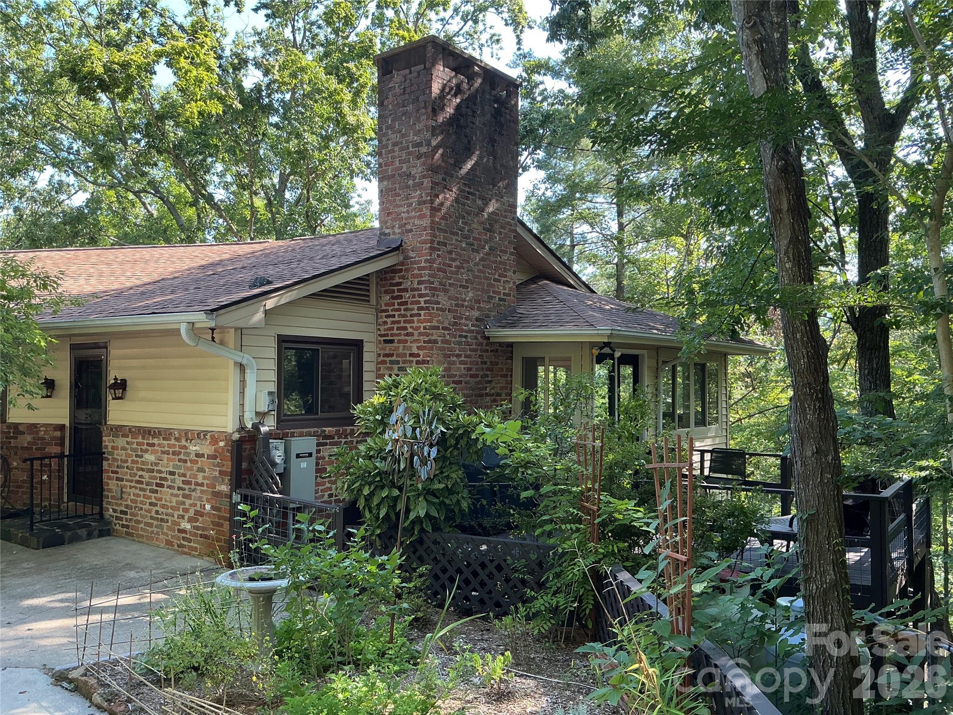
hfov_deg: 61.7
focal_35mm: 29
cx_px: 476
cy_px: 358
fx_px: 798
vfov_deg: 48.2
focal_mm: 3
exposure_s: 1/120
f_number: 1.8
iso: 32
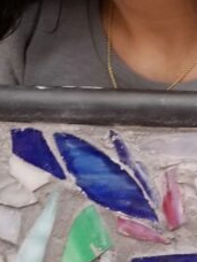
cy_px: 164
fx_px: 888
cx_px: 145
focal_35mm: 117
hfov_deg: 12.6
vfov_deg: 16.8
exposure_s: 1/30
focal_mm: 4.25
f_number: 1.7
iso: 160
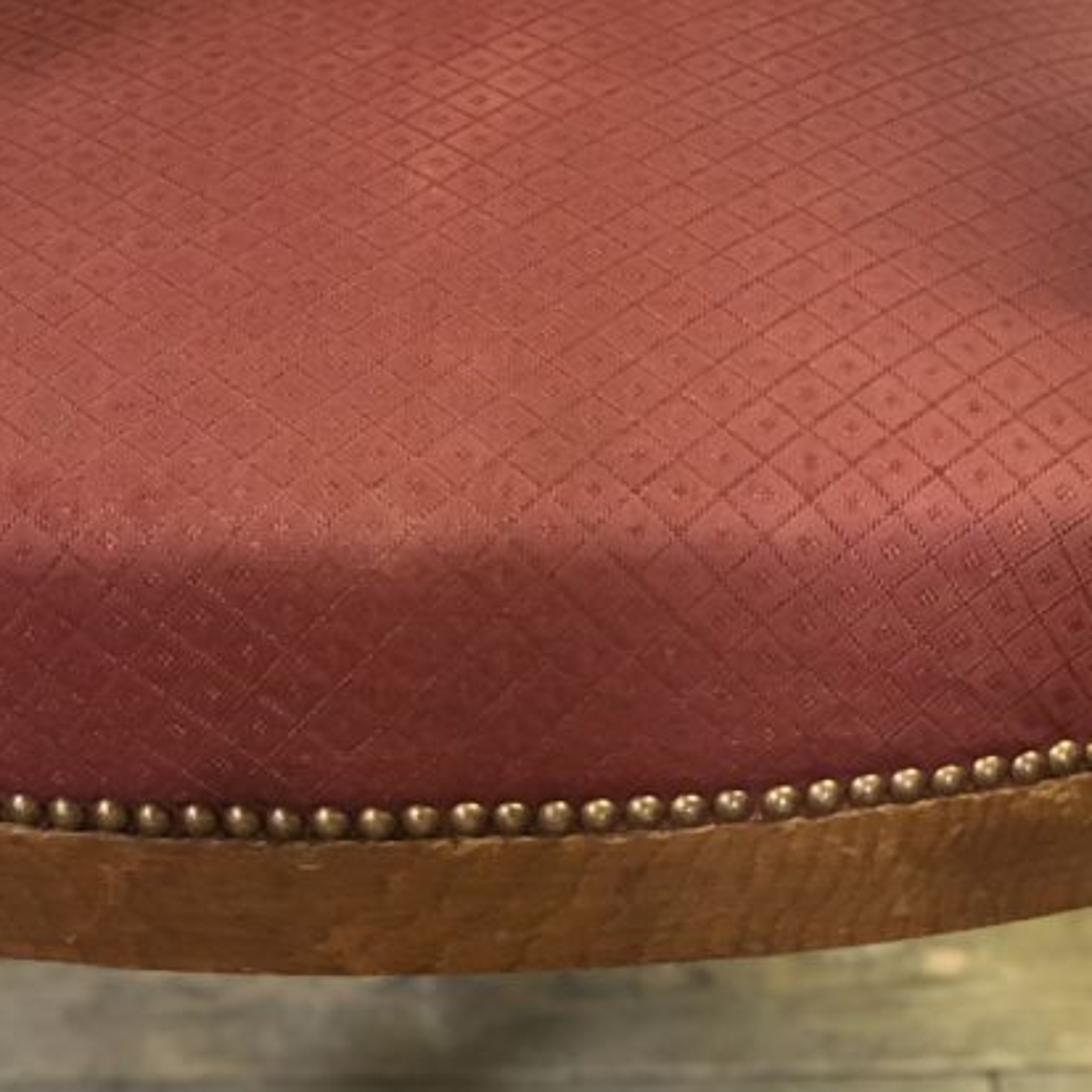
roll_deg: +2.5
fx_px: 4069
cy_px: 799
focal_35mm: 114
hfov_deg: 15.3
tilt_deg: -33.5
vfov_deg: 15.2
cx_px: 415
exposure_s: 1/13
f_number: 2.4
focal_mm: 6
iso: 160
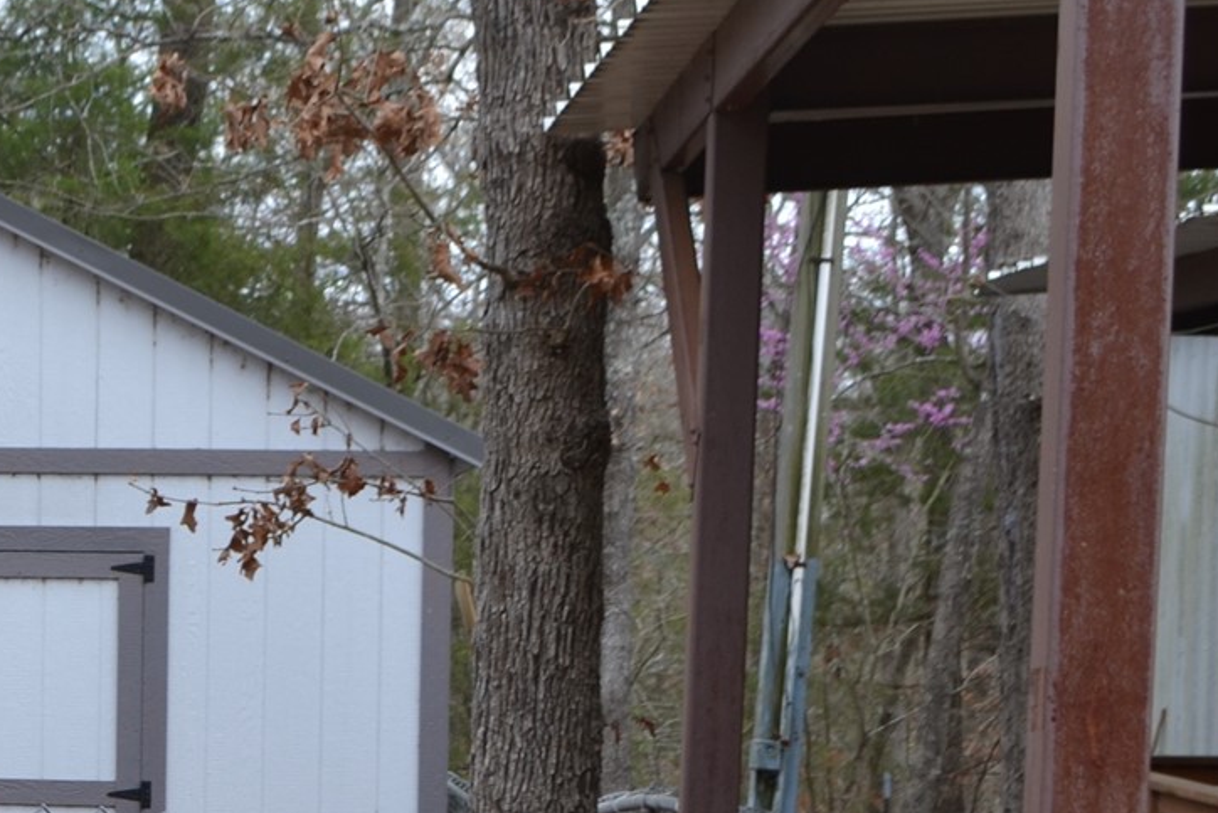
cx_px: -188
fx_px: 3654
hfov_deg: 18.1
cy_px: 685
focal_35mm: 108
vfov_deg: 12.6
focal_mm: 24
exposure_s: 1/160
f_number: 6.3
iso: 100
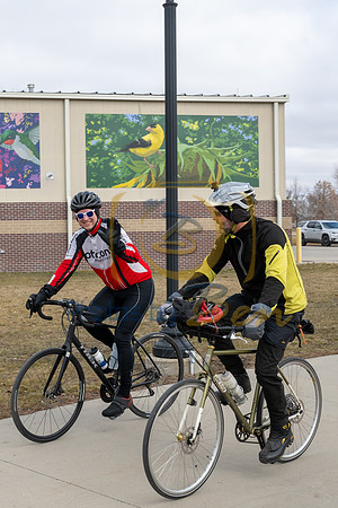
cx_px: 86
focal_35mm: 56
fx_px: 795
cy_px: 237
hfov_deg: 23.8
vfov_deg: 35.4
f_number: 7.1
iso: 250
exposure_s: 1/320
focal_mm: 35
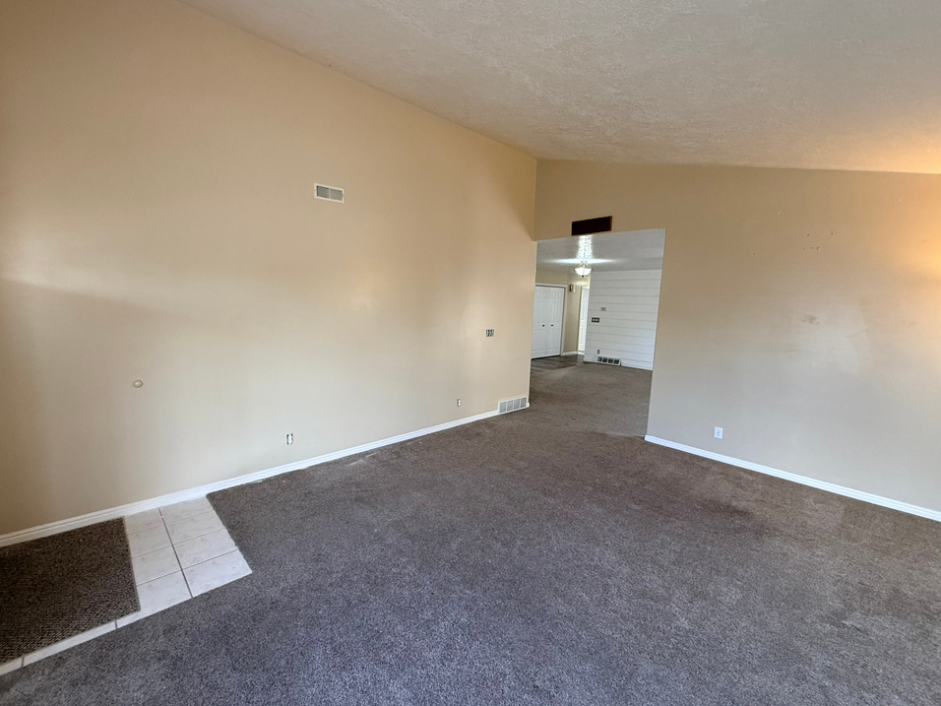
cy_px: 350
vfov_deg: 81.7
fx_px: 408
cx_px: 454
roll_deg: -3.7
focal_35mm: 15
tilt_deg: -6.7
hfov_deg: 98.1
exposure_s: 1/120
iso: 250
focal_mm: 2.22
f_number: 2.2
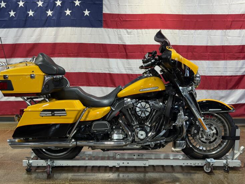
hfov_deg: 36.8
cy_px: 98
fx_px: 368
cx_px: 118
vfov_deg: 28.0
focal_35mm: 52
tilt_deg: -10.0
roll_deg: +0.2
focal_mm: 6.76
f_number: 1.78
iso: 50
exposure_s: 1/60
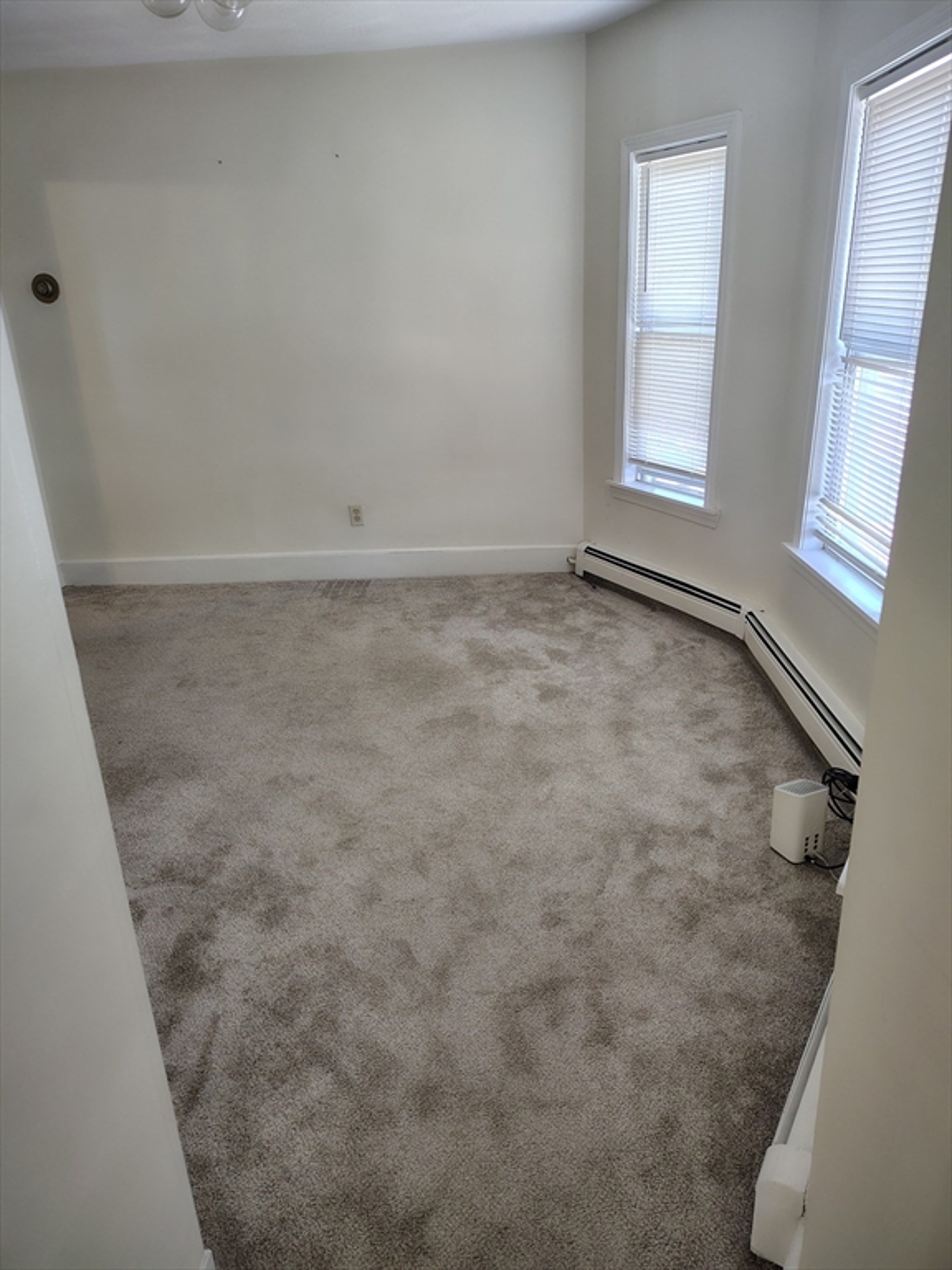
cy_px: 635
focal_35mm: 24
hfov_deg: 56.8
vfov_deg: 71.6
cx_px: 476
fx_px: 880
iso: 680
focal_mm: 5.56
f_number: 1.8
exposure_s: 1/120
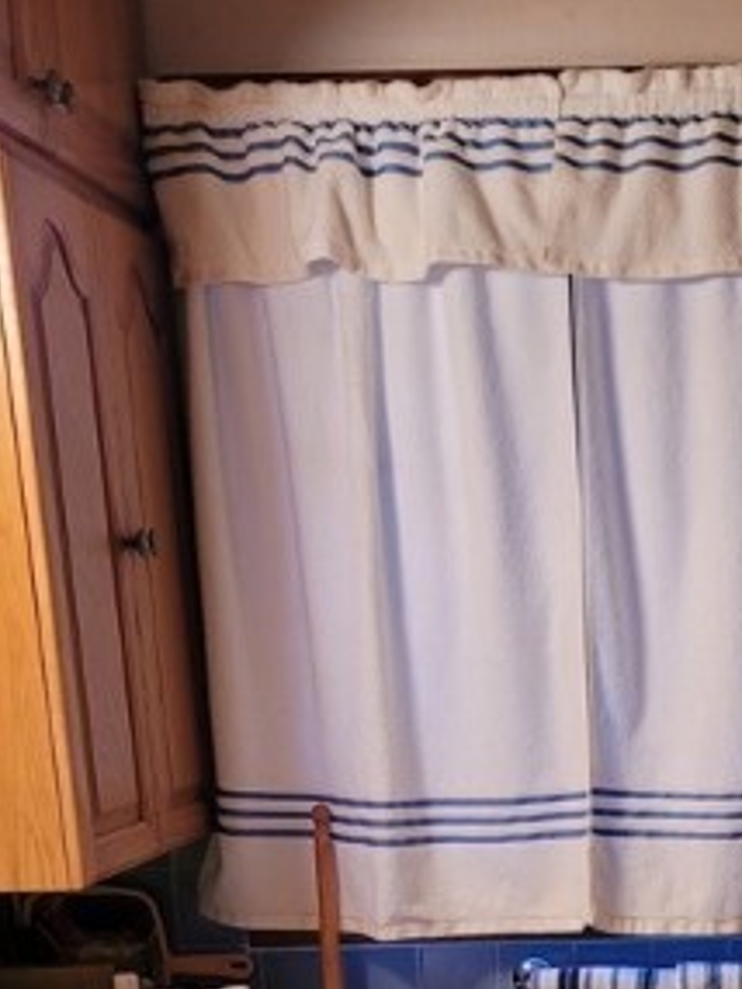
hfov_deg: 20.4
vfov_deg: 25.4
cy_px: 1135
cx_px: 721
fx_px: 1999
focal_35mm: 70
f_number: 1.8
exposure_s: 1/40
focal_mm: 5.4
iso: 200
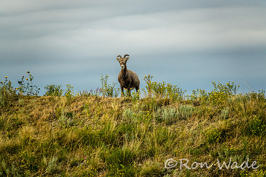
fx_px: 2882
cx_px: 133
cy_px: 88
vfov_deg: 3.5
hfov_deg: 5.3
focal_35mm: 390
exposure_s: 1/320
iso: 640
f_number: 4
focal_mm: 143.15
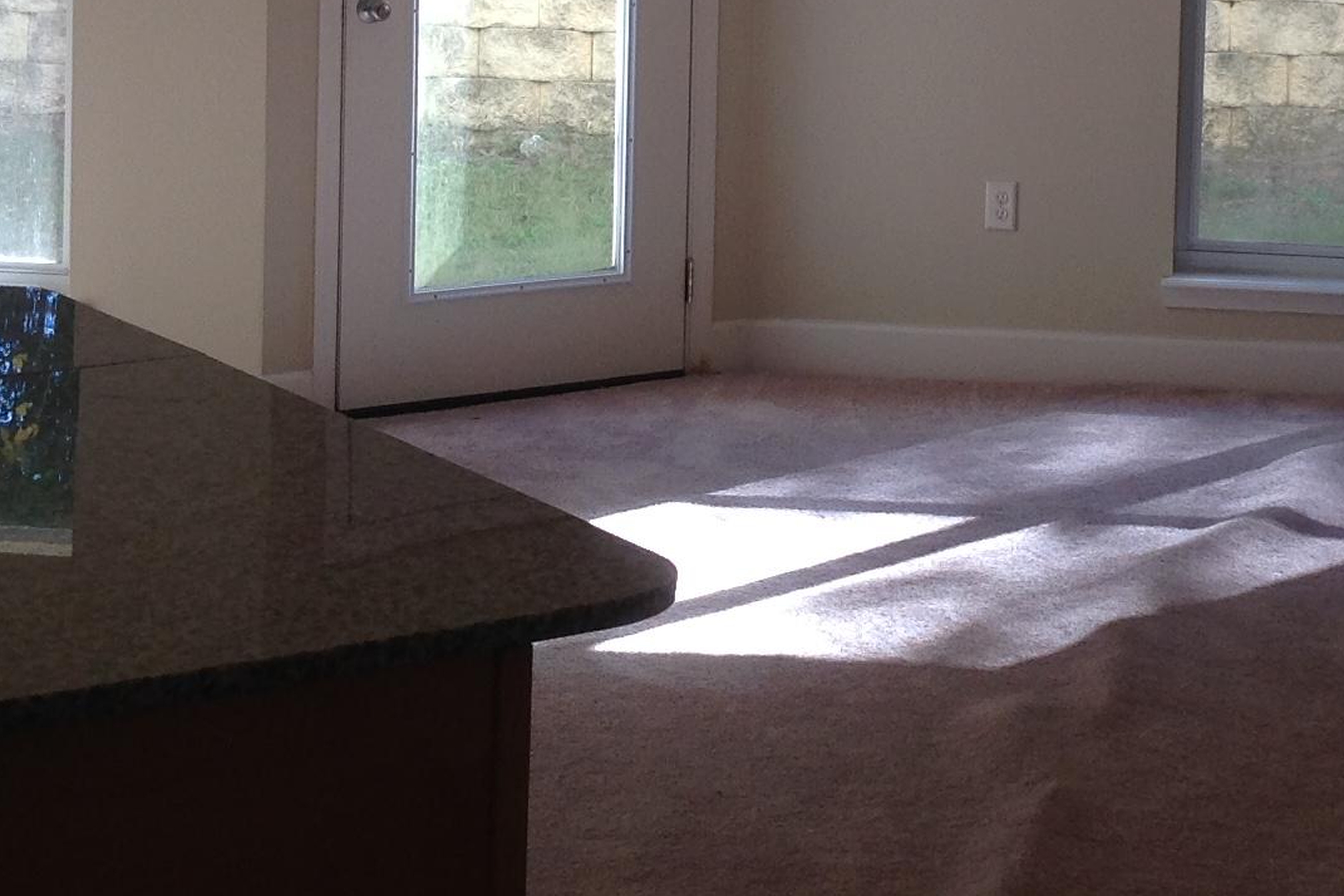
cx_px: 1037
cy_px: -45
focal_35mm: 88
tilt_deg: -3.9
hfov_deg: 22.9
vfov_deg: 15.2
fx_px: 3285
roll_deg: -1.4
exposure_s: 1/149
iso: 50
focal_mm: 4.28
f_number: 2.4
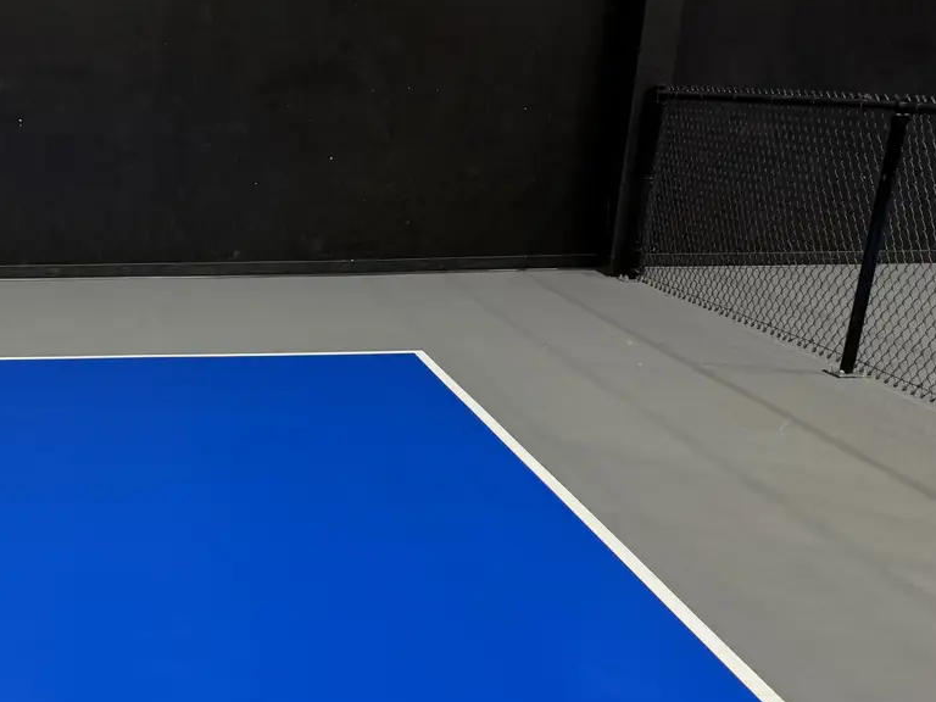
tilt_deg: -27.2
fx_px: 1217
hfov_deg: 39.4
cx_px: 113
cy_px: 576
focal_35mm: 45
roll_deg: +0.3
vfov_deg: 31.2
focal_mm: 6.76
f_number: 1.78
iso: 200
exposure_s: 1/110
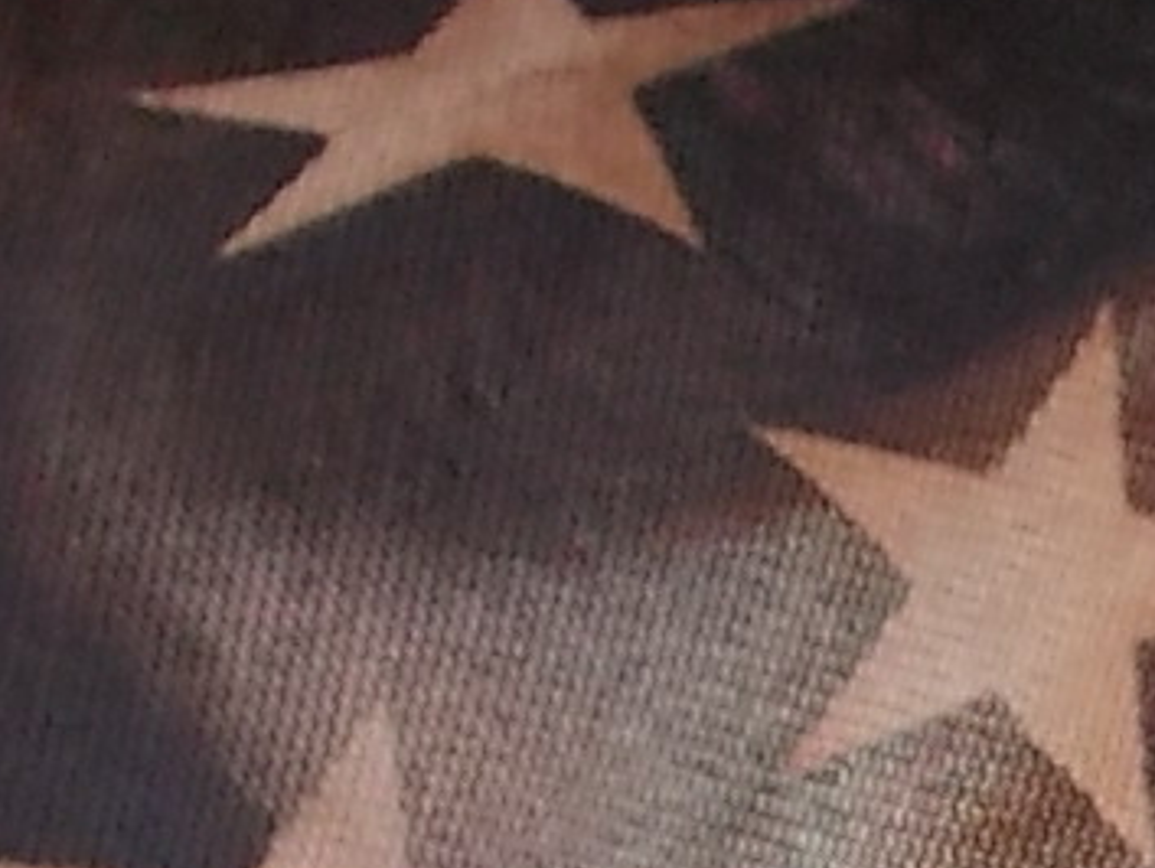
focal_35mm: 186
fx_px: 6210
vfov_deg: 7.7
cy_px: 1687
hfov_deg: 10.2
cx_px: 1814
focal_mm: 4.1
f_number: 3.3
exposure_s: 1/30
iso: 200
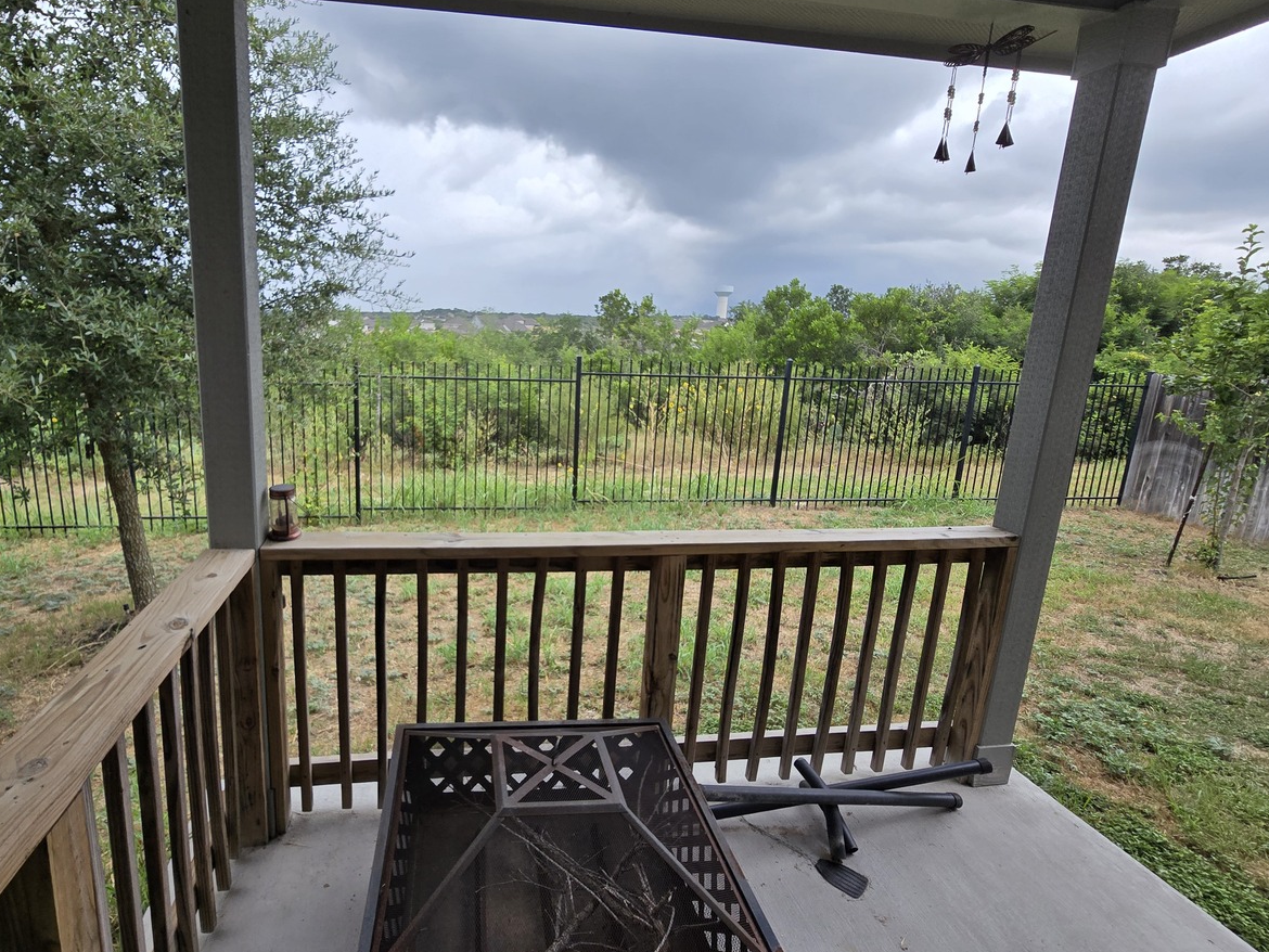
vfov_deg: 78.1
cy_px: 461
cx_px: 520
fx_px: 587
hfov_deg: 93.5
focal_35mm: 16
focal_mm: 2.2
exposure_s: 1/522
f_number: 2.2
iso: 50
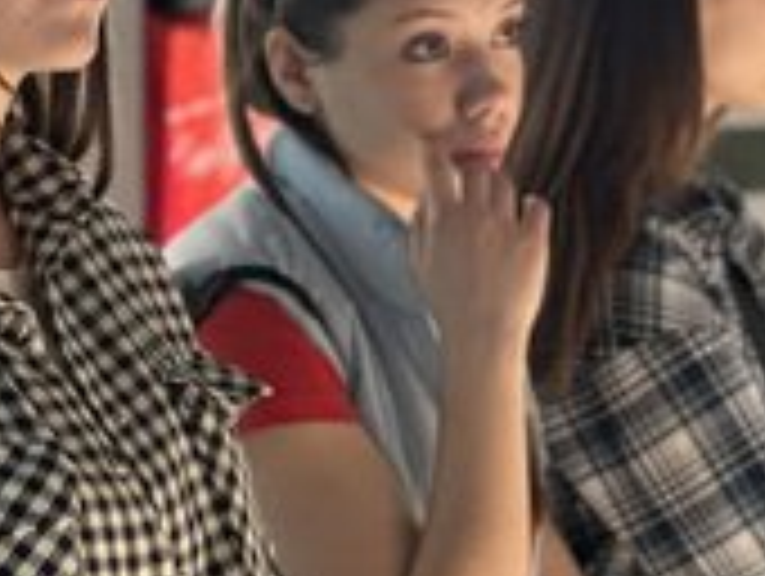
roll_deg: -0.9
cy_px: 202
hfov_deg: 10.9
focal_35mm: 181
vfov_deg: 8.2
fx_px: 4006
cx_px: 612
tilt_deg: -4.3
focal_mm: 9
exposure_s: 1/14
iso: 500
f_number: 2.8
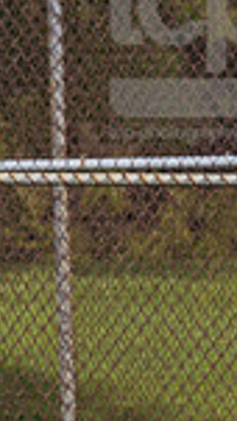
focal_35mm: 1203
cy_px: 427
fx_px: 13433
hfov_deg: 1.0
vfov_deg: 1.8
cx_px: -201
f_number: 5.6
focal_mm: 200
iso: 320
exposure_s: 1/1600
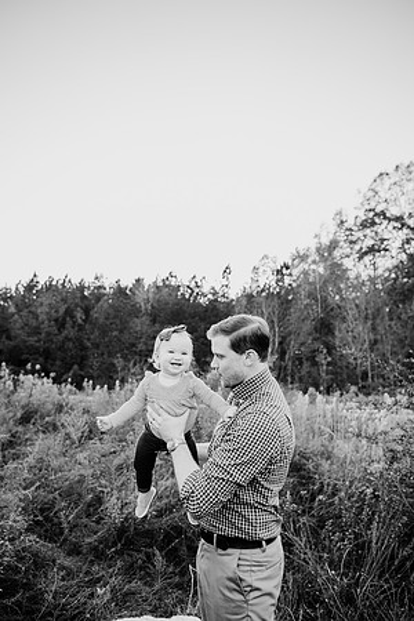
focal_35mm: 24
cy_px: 310
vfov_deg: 73.7
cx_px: 207
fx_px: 414
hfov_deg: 53.1
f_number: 2.8
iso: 100
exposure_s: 1/250
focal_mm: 24
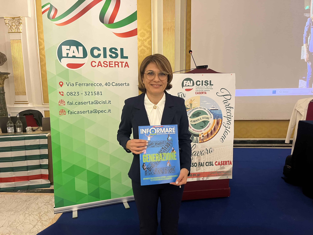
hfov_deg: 67.3
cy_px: 118
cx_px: 156
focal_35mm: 26
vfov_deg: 53.1
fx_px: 235
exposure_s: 1/50
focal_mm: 5.1
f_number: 1.6
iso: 250
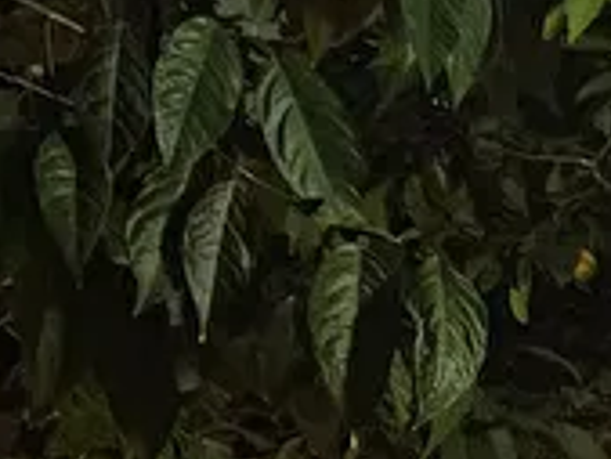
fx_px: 2597
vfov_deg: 9.3
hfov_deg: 11.7
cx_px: 1327
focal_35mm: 147
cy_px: 972
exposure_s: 1/25
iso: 1000
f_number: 1.8
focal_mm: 5.4
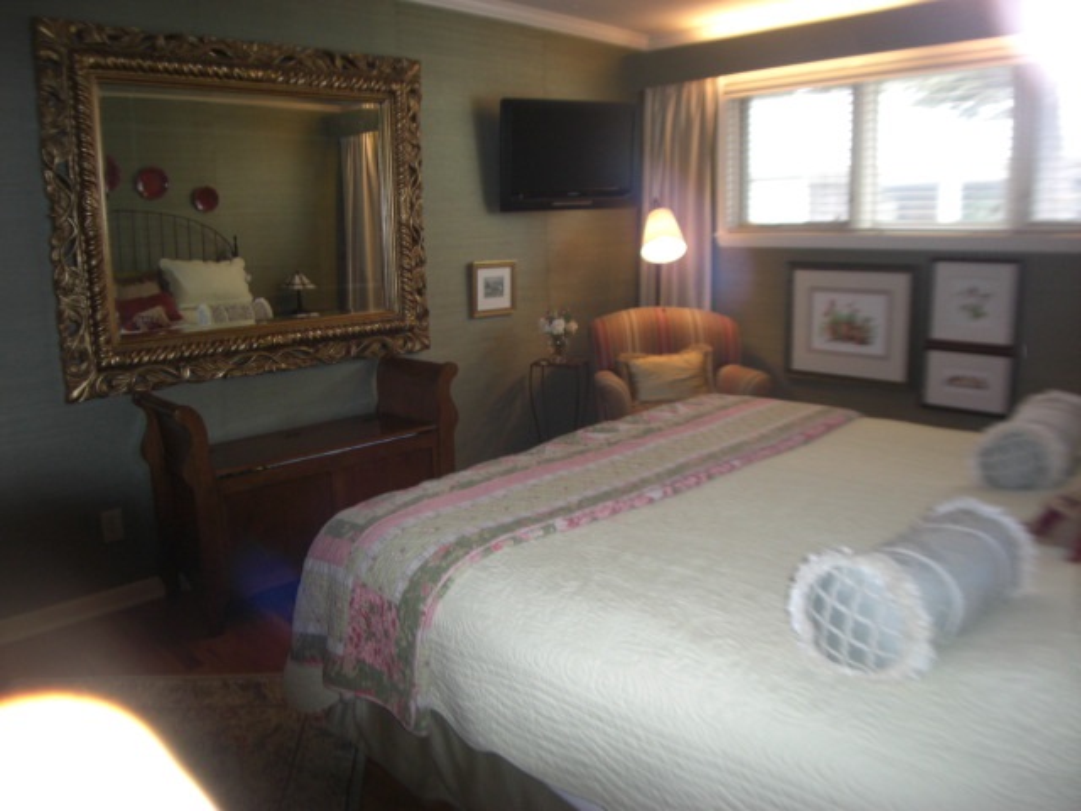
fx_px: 1187
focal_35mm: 38
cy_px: 406
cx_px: 540
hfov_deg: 49.0
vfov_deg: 37.7
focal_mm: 7.9
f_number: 2.8
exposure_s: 1/60
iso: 200
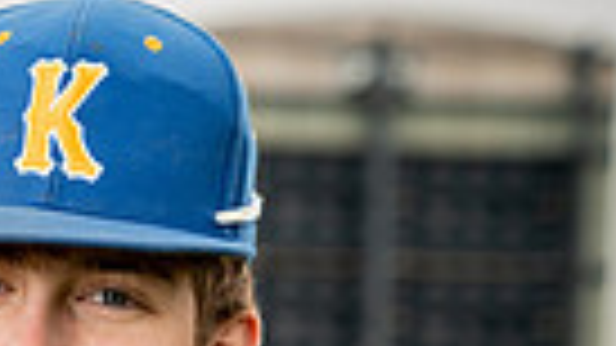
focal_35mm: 214
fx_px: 3495
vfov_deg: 5.4
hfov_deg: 10.0
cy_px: 899
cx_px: -18
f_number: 4
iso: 200
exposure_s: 1/250
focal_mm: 62
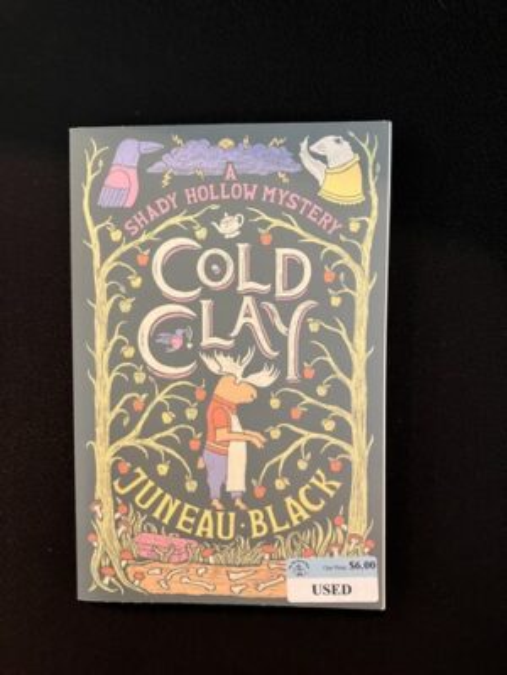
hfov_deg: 49.7
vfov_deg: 63.4
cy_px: 338
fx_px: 547
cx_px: 254
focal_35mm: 28
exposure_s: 1/30
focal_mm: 3.99
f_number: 1.8
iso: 500
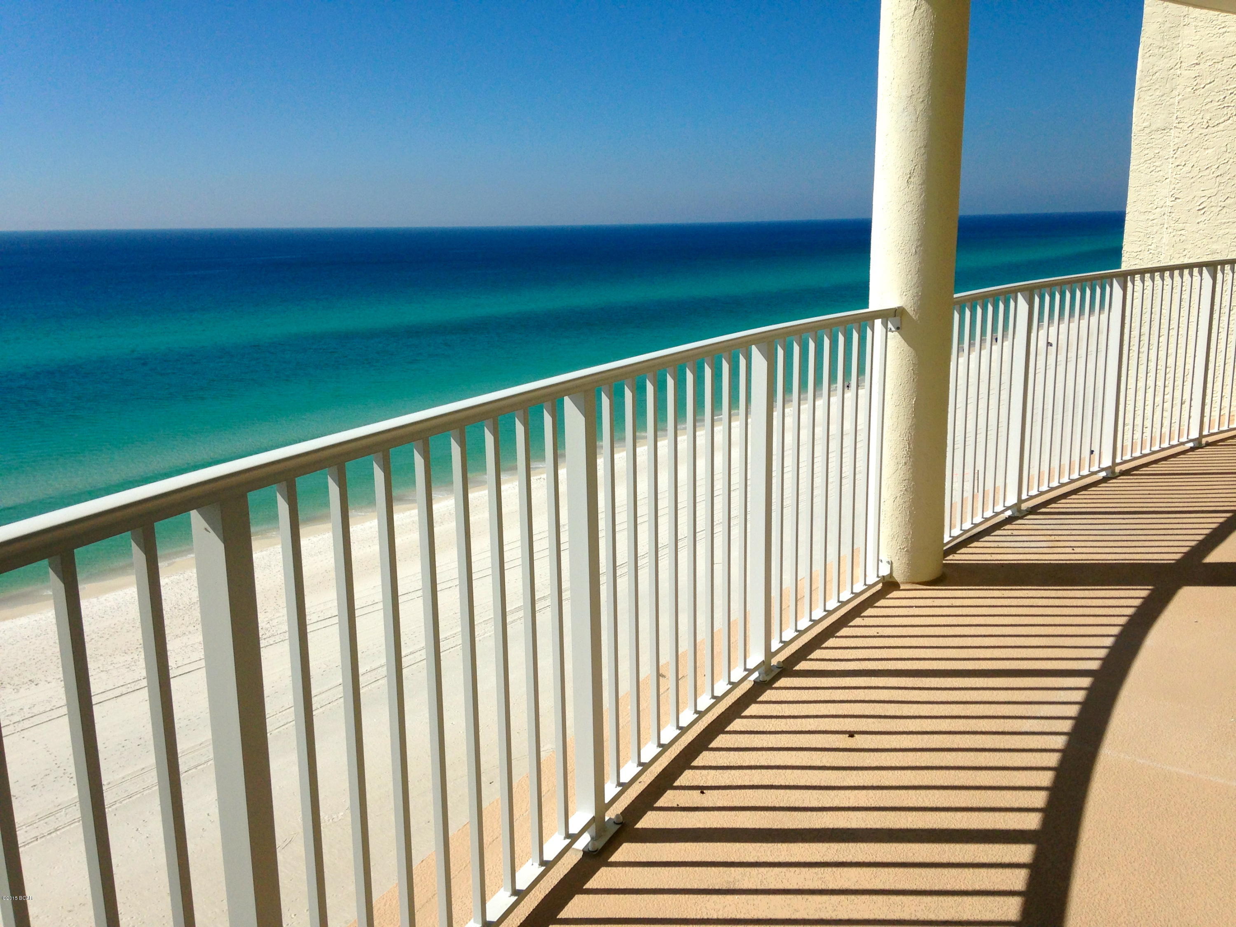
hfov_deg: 55.4
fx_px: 1178
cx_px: 618
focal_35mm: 33
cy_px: 464
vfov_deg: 42.9
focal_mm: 4.12
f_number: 2.4
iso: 50
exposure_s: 1/3876
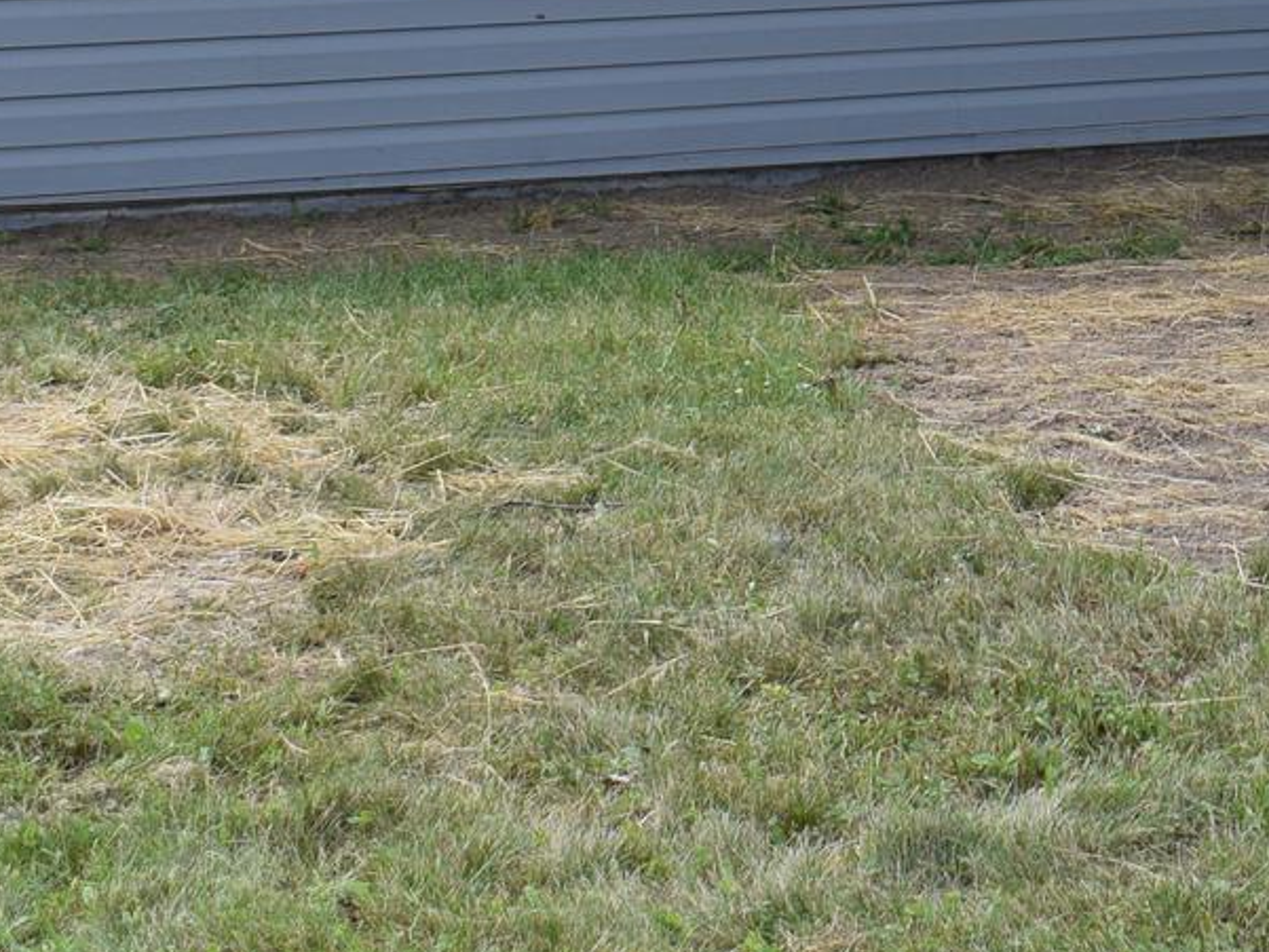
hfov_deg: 16.2
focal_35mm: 118
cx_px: 1406
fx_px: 4327
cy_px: -279
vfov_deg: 12.2
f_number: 8
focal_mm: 24
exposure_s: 1/250
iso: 360
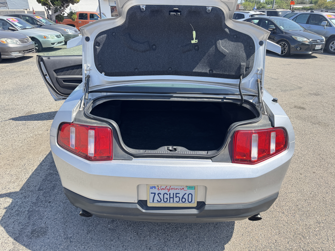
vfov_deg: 56.8
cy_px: 126
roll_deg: +0.1
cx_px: 168
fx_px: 232
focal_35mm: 24
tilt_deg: -25.0
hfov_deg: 71.6
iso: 80
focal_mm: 6.76
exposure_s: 1/888
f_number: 1.78
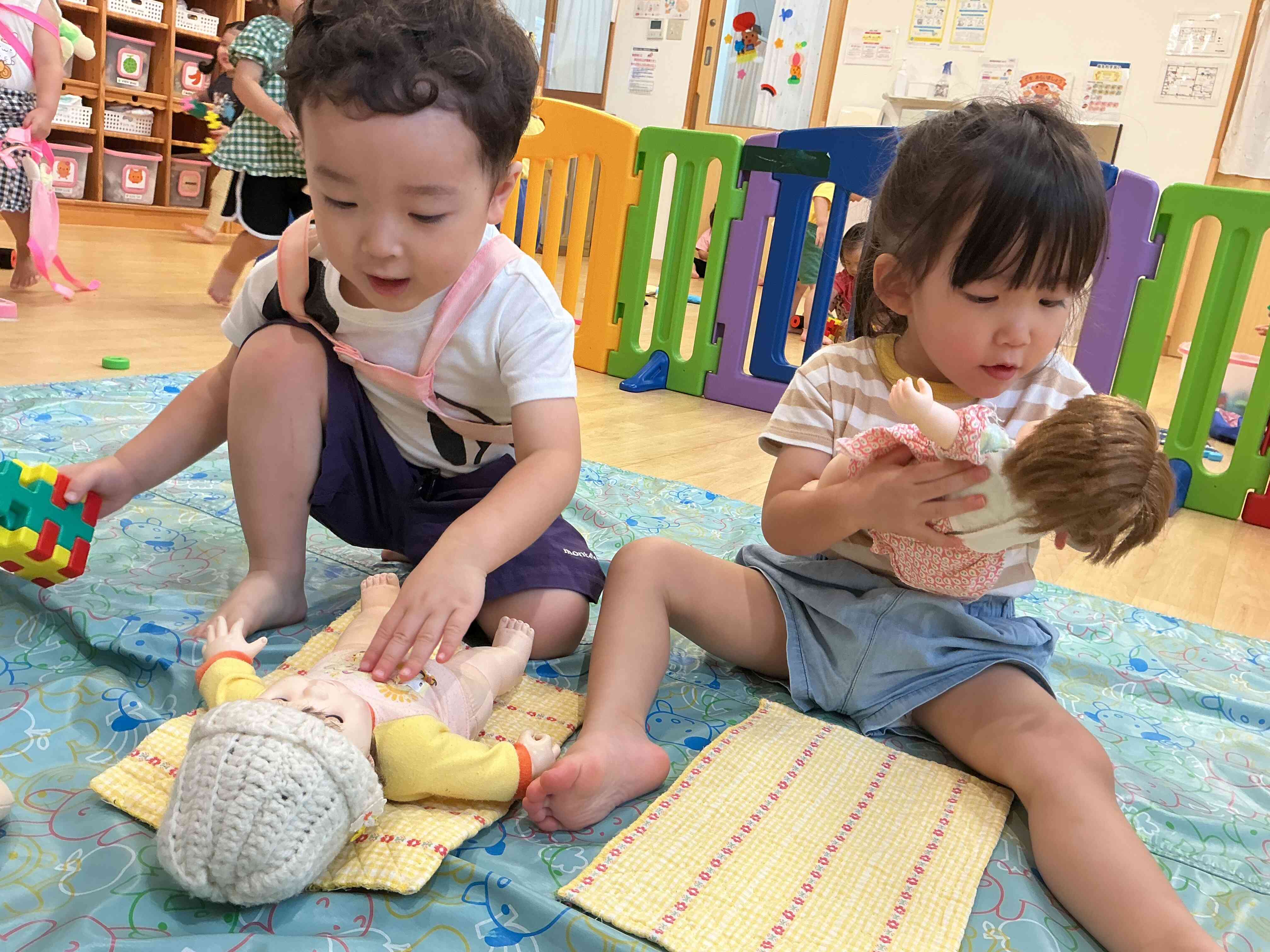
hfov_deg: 61.7
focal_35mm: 29
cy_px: 476
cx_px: 635
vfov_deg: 48.2
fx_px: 1064
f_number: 1.8
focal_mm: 3
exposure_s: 1/60
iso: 50
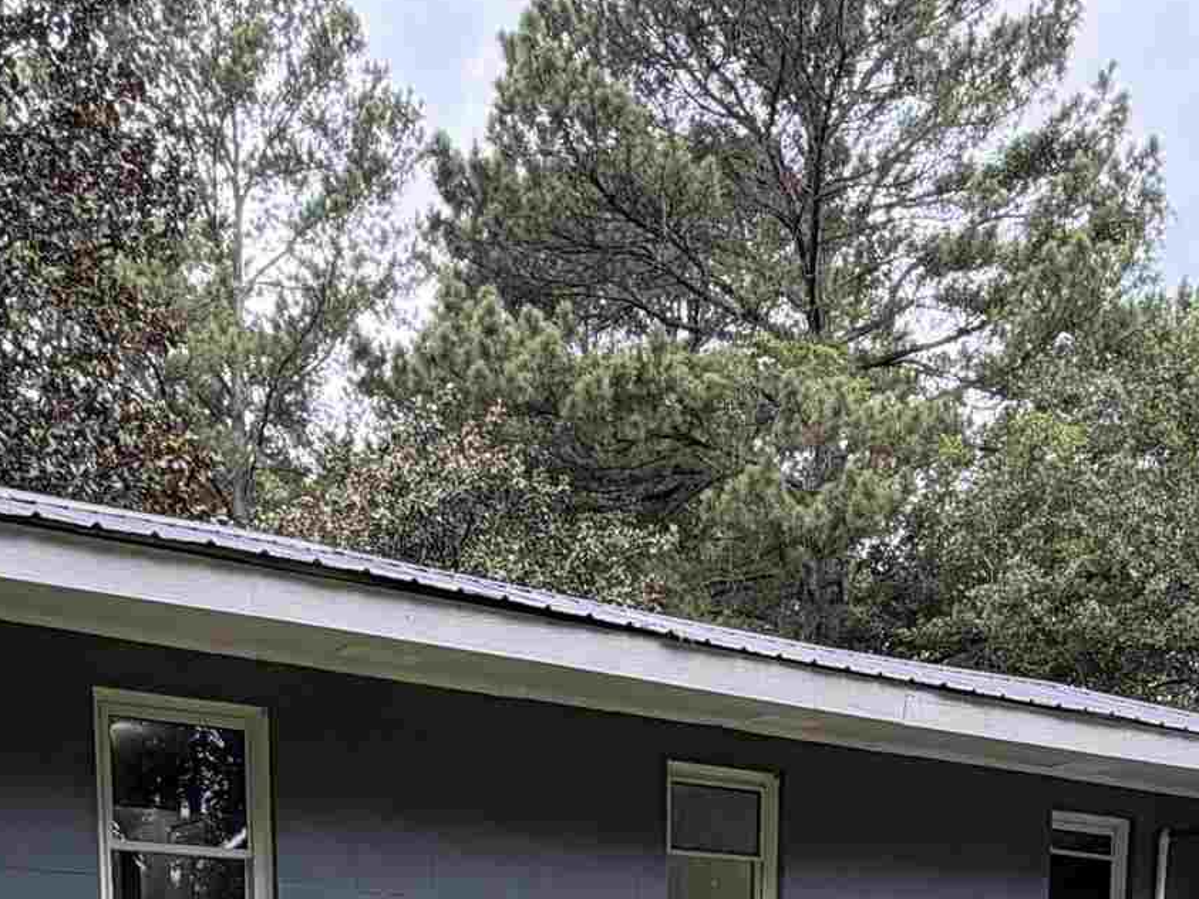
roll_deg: -0.3
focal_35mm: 51
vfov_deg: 23.5
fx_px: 1766
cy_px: 1310
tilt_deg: -7.9
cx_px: 734
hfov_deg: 37.3
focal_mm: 2.22
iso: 80
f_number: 2.2
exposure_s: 1/121
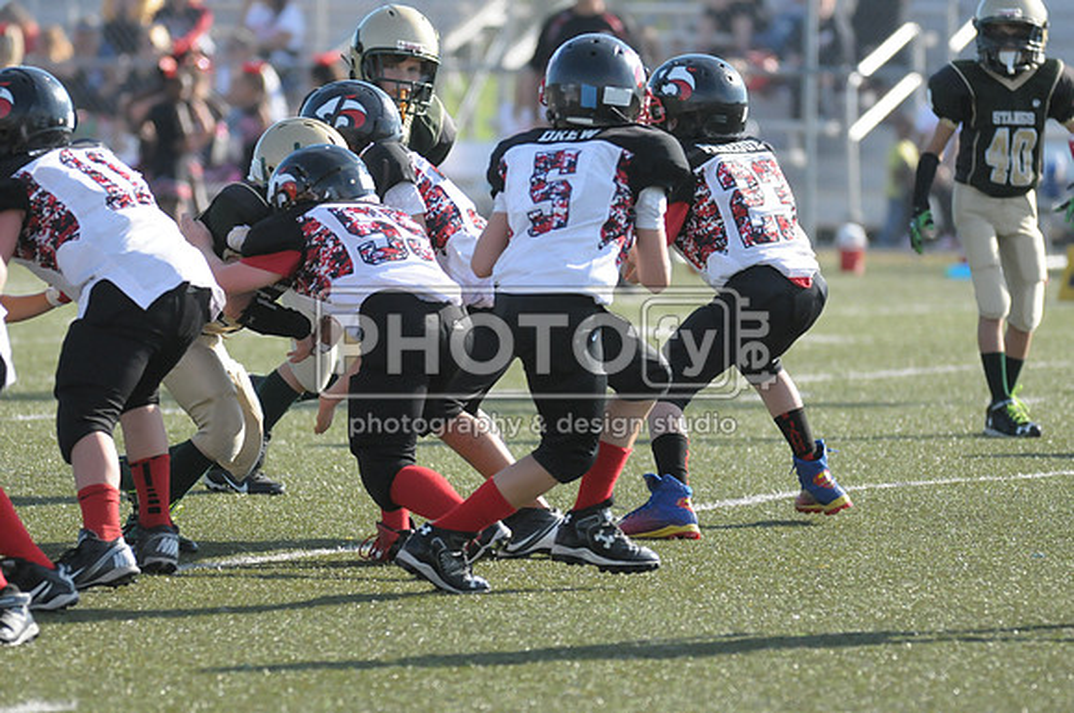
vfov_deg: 4.2
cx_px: 537
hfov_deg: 6.3
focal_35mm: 330
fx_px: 9831
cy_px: 356
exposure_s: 1/5000
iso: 1600
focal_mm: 220
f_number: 4
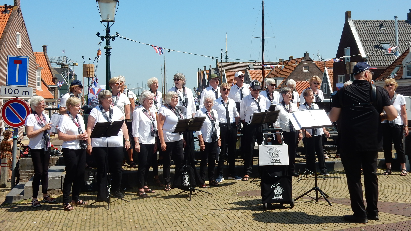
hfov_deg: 43.7
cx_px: 206
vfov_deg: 25.4
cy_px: 89
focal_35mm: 47
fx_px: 512
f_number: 4.2
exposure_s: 1/1000
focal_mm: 7.6
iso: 125
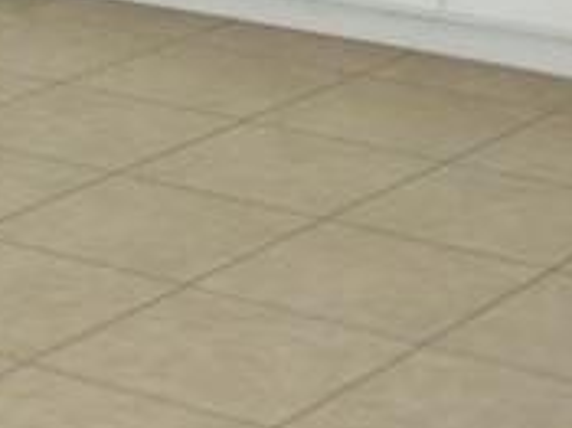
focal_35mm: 187
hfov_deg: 10.5
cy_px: -386
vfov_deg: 7.6
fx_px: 3088
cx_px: 82
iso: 160
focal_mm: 5.2
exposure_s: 1/30
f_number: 3.3
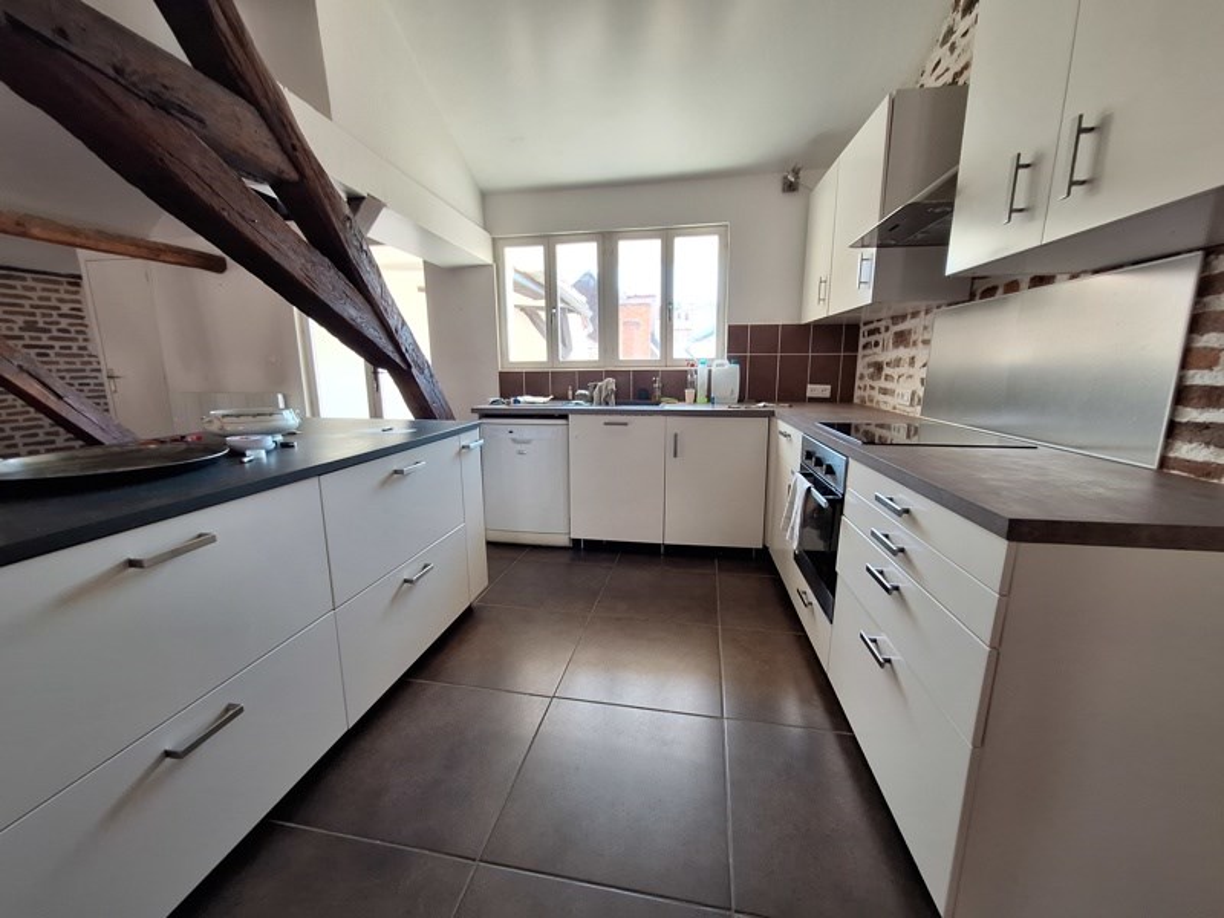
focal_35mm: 13
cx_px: 612
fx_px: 460
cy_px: 459
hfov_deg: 106.2
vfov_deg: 89.9
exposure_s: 1/50
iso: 80
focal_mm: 1.74
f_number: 2.2
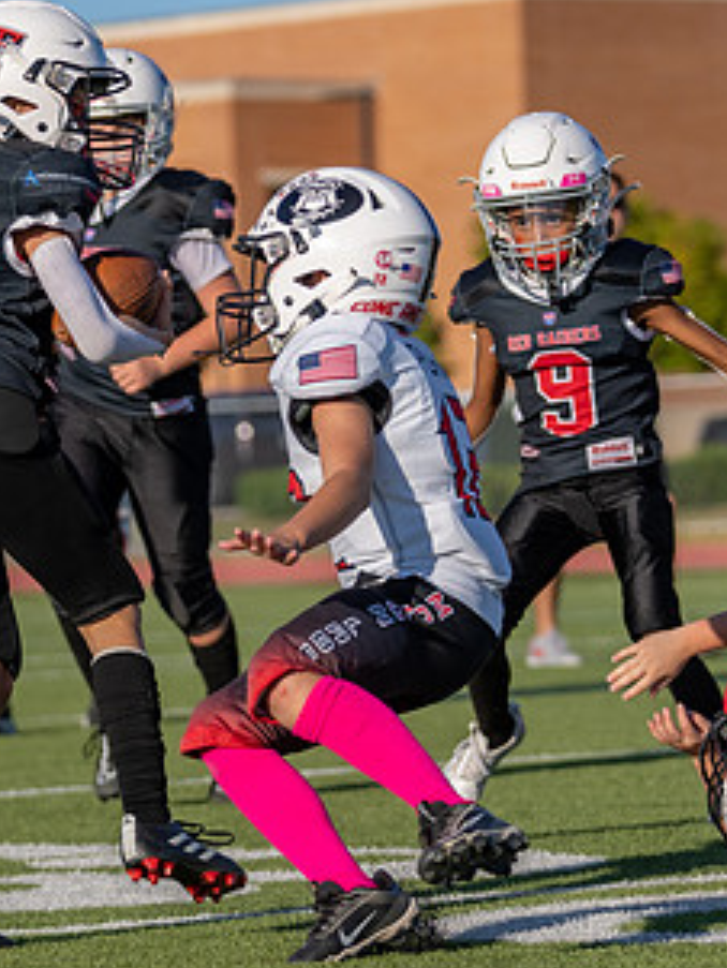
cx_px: 59
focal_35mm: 280
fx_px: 7835
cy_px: 524
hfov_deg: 5.3
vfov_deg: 7.1
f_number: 3.5
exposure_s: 1/1600
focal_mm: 111
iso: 100
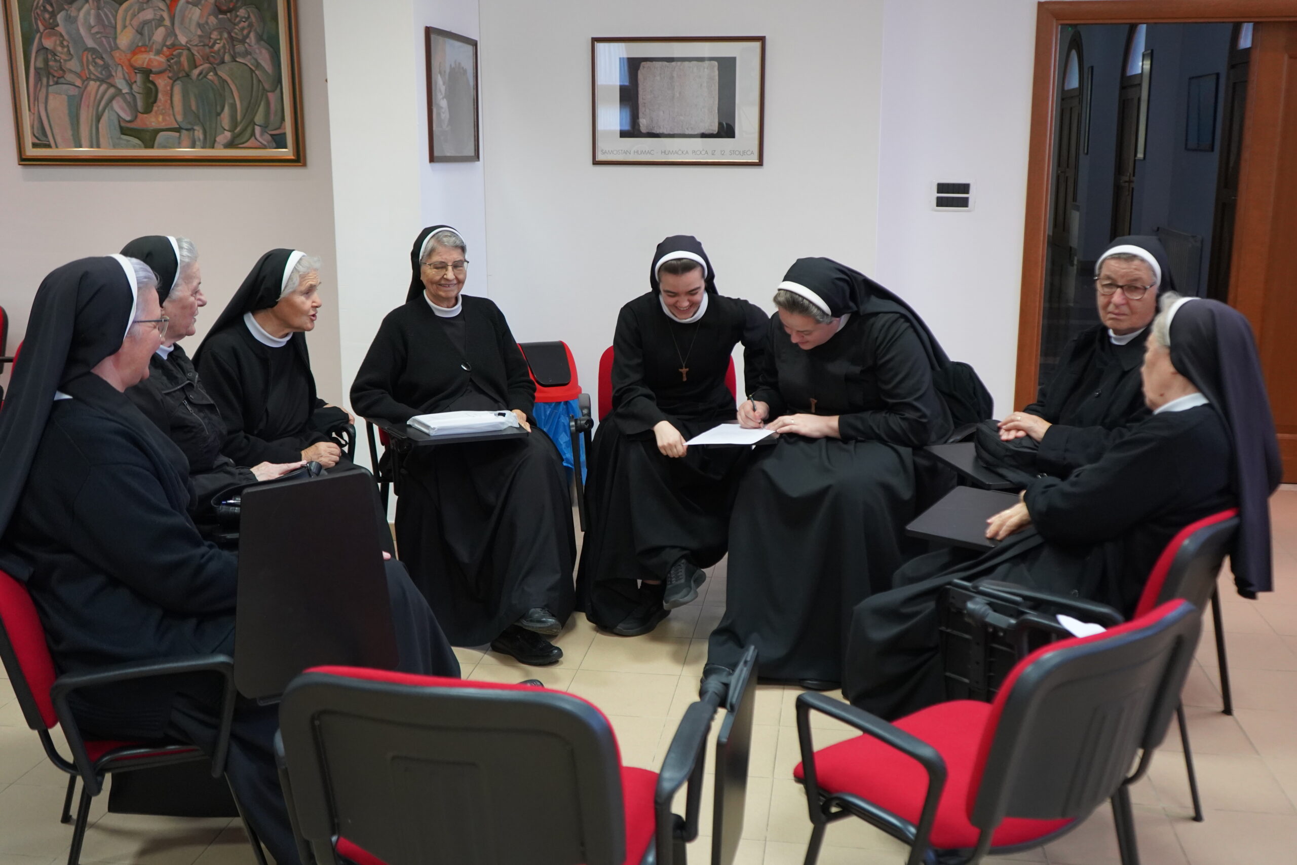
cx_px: 648
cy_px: 432
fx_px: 1297
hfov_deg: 53.1
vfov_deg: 36.9
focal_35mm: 36
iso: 4000
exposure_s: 1/160
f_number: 4
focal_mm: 36
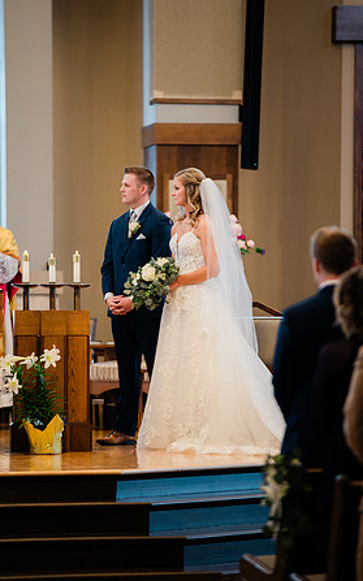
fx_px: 3248
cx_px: 170
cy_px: 291
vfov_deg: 10.2
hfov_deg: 6.4
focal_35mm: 205
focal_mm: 200
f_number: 2.8
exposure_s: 1/250
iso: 1600
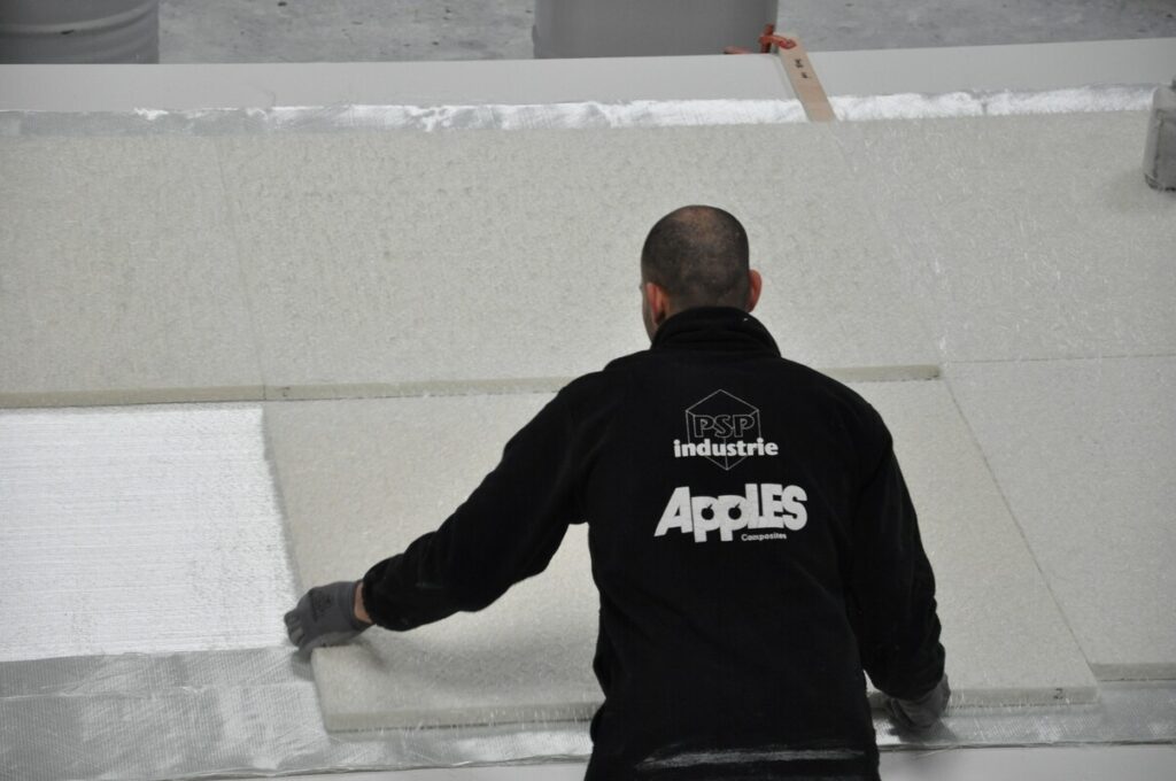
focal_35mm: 147
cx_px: 588
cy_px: 390
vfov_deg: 9.3
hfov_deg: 14.0
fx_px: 4796
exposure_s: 1/45
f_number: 5.6
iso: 800
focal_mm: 98
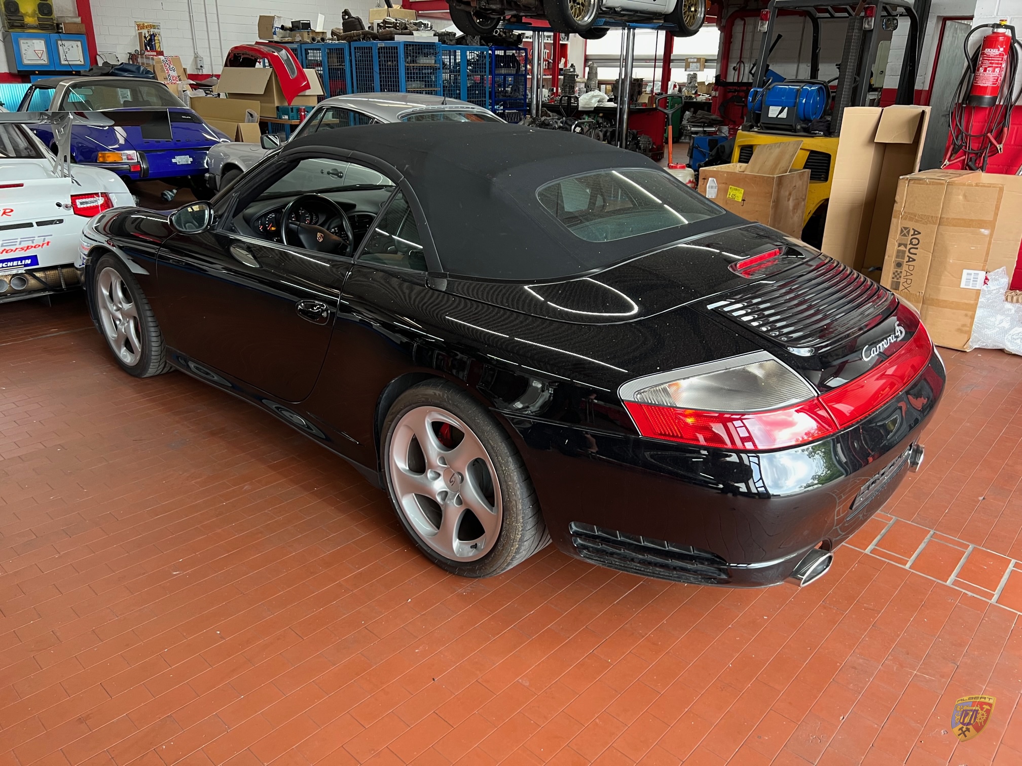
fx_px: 768
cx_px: 511
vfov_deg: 53.1
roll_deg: -0.5
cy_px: 383
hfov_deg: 67.3
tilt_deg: -20.1
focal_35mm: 26
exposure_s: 1/50
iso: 125
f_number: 1.5
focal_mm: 5.7
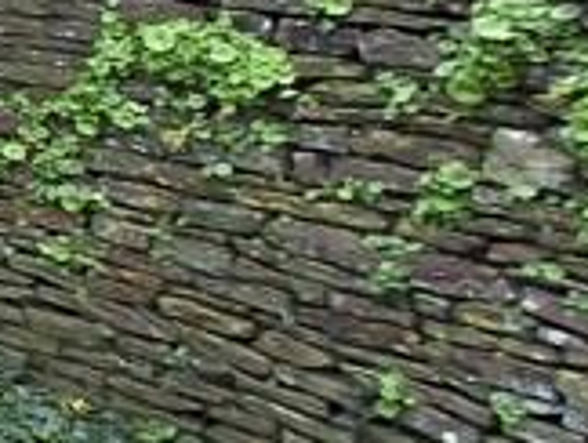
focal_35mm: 101
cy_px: -80
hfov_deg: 10.9
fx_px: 1718
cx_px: -1245
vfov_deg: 14.3
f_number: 2.2
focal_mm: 1.64
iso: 40
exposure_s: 1/130
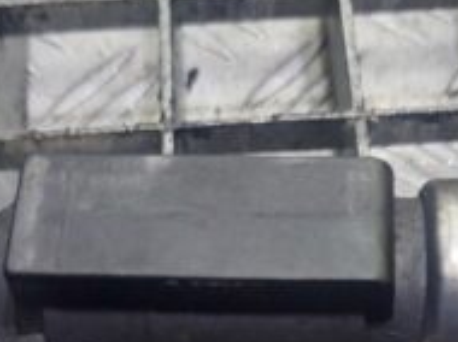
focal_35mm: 79
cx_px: 284
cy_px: 472
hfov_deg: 24.7
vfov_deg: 17.2
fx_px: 1044
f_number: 1.8
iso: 125
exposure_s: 1/50
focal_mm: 5.23
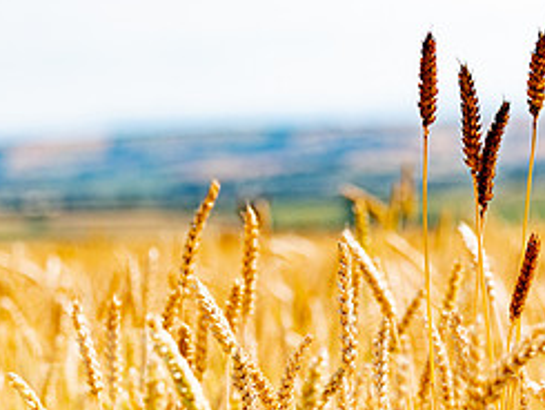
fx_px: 2552
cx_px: 463
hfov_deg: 12.1
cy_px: 125
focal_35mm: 162
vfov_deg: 9.2
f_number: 3.2
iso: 64
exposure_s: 1/6400
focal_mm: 70
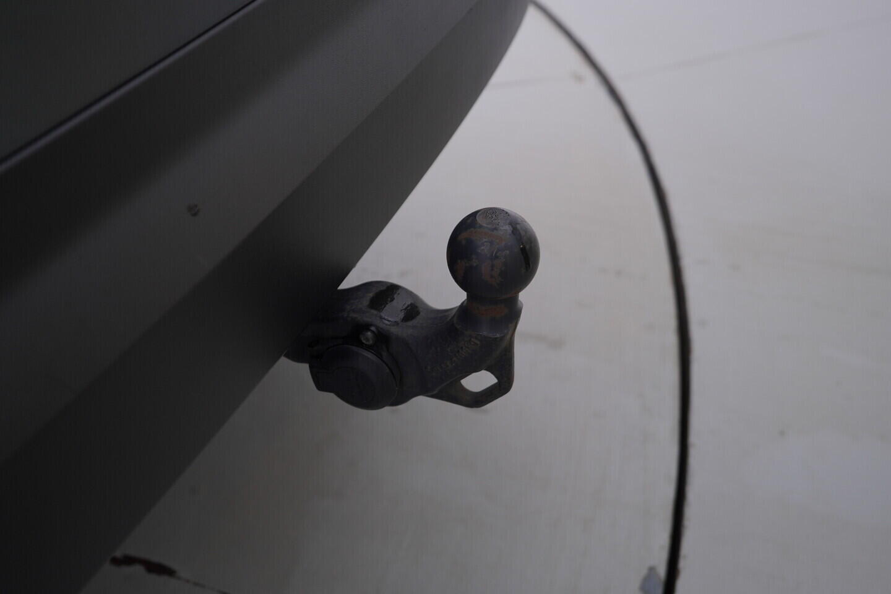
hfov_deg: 53.1
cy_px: 297
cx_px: 446
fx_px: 891
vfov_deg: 36.9
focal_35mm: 36
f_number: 3.5
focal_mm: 24
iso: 125
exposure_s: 1/60
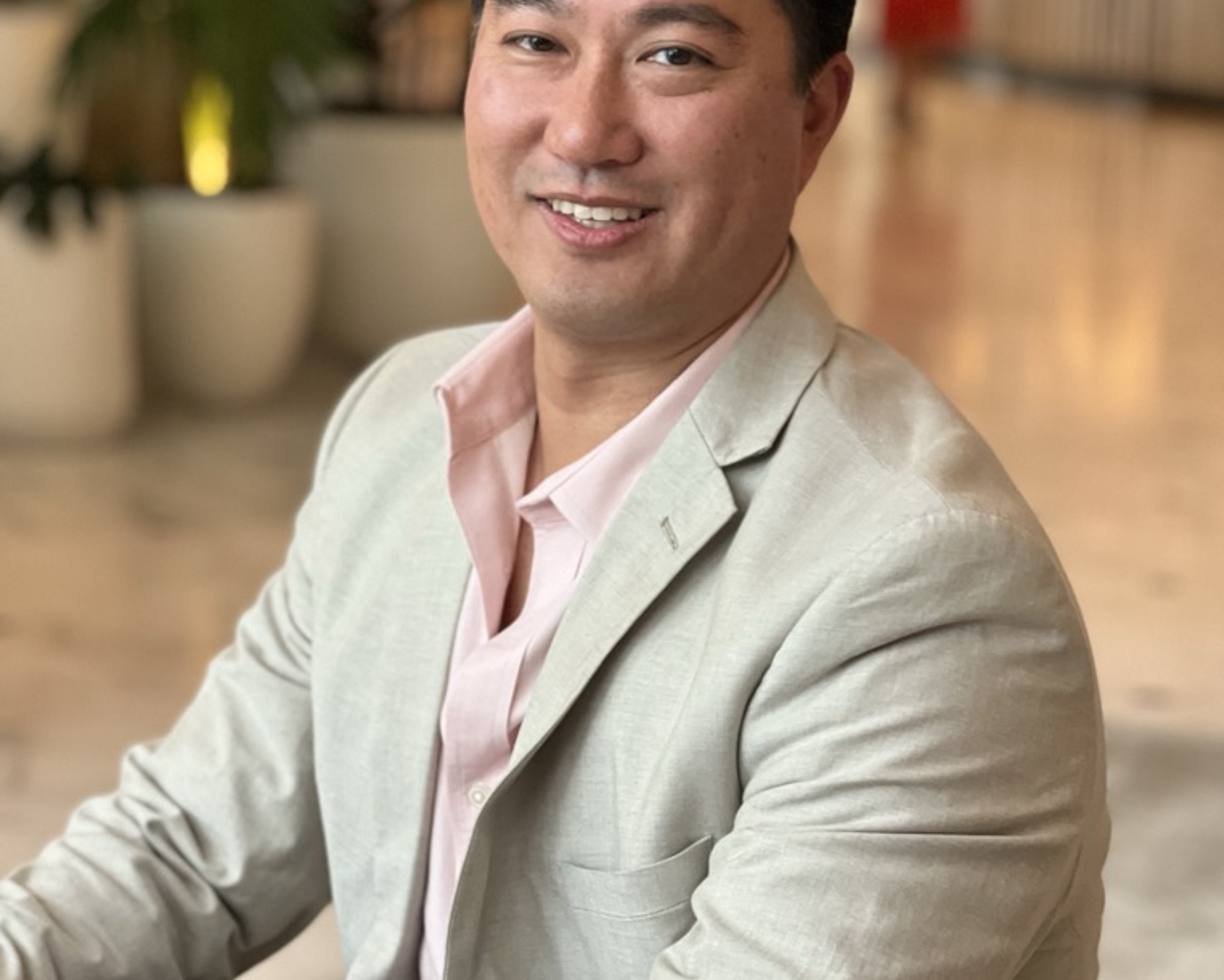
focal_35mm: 101
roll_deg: -1.2
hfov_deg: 19.0
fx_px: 3660
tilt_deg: -8.8
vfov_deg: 15.2
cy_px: 426
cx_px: 612
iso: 320
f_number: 2.8
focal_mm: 9
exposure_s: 1/30
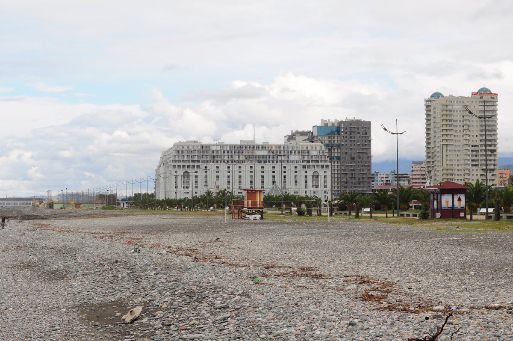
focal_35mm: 75
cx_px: 256
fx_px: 1067
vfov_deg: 18.1
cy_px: 170
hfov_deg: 27.0
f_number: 11
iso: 320
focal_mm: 50
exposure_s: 1/500
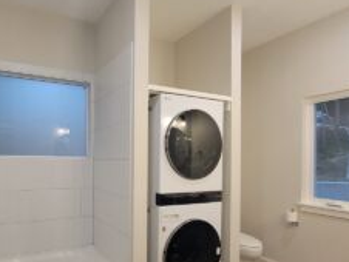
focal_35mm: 23
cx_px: 107
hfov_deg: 70.9
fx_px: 232
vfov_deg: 58.3
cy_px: 162
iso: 160
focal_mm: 2.2
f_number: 2.2
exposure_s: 1/60
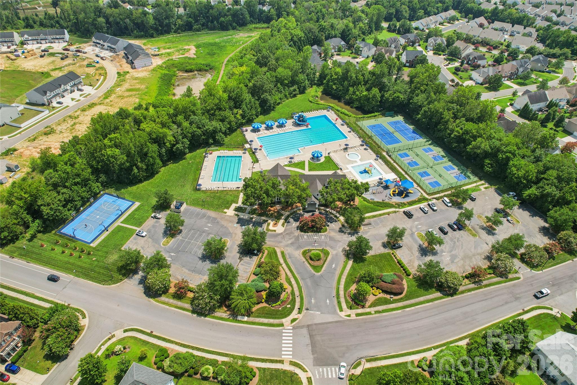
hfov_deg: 78.6
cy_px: 192
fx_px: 353
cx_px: 288
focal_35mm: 22
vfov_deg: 57.2
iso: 110
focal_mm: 8.4
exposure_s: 1/320
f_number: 2.8
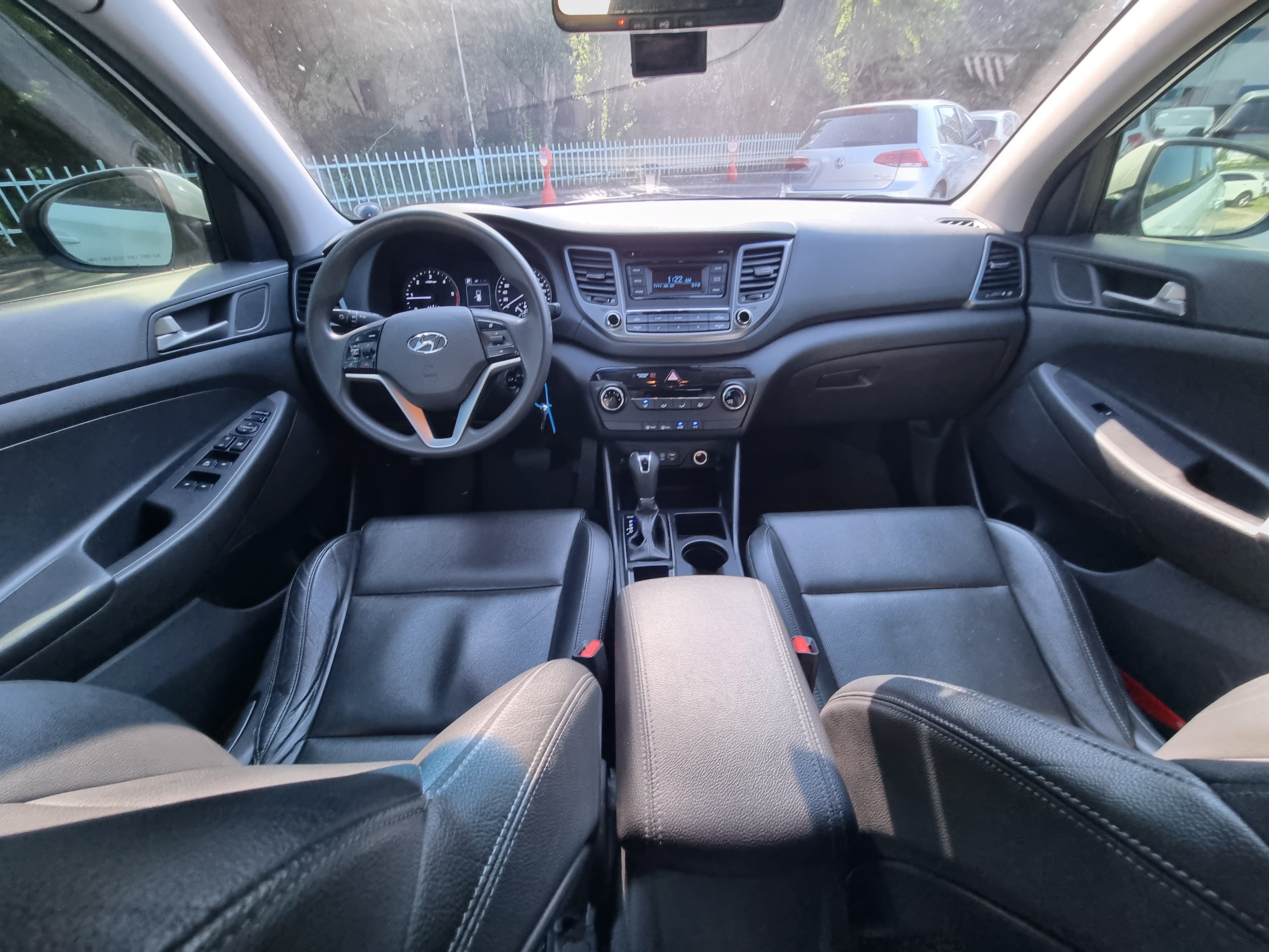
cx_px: 634
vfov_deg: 89.9
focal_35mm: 13
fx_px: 477
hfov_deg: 106.2
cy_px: 476
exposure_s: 1/60
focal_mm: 2.2
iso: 160
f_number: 2.2
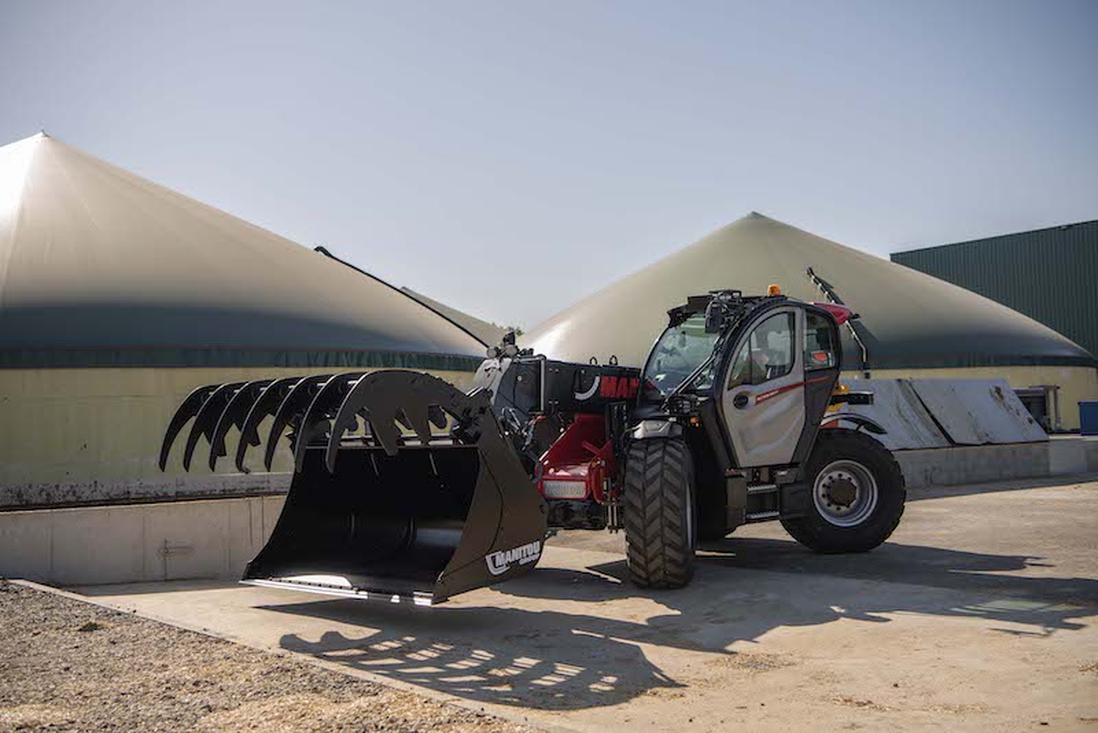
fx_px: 1342
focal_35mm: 44
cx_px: 549
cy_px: 366
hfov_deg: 44.5
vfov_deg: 30.5
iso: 64
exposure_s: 1/500
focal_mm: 44
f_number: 4
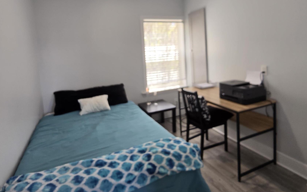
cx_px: 155
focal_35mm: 19
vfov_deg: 60.8
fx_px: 159
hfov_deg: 88.0
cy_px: 65
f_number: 2.2
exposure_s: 1/60
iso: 80
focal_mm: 2.2
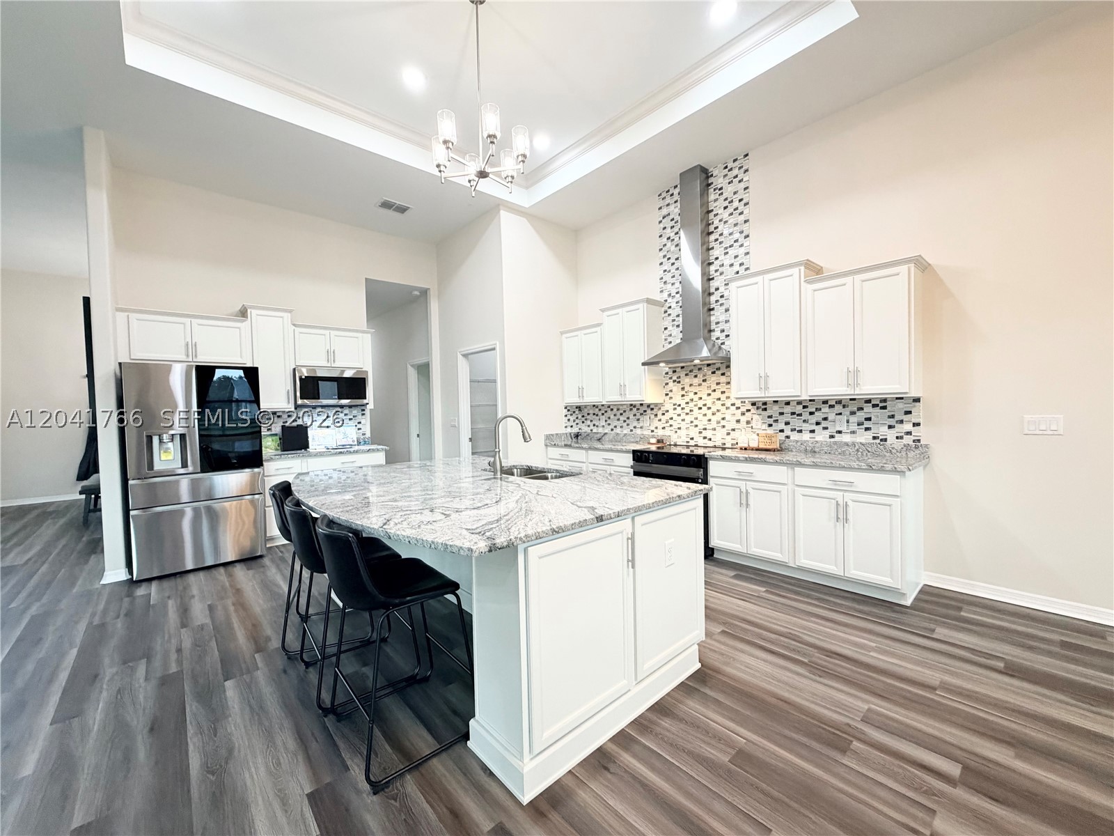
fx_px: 451
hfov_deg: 102.1
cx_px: 557
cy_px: 418
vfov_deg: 85.7
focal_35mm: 14
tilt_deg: -0.8
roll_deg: +3.0
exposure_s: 1/120
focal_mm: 2.22
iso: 250
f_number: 2.2
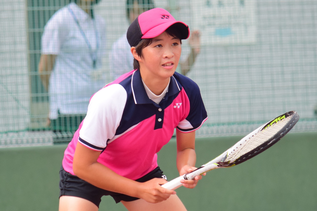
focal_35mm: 315
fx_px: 2773
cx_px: 158
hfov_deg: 6.5
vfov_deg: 4.4
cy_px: 106
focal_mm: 210
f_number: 5.3
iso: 800
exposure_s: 1/1250
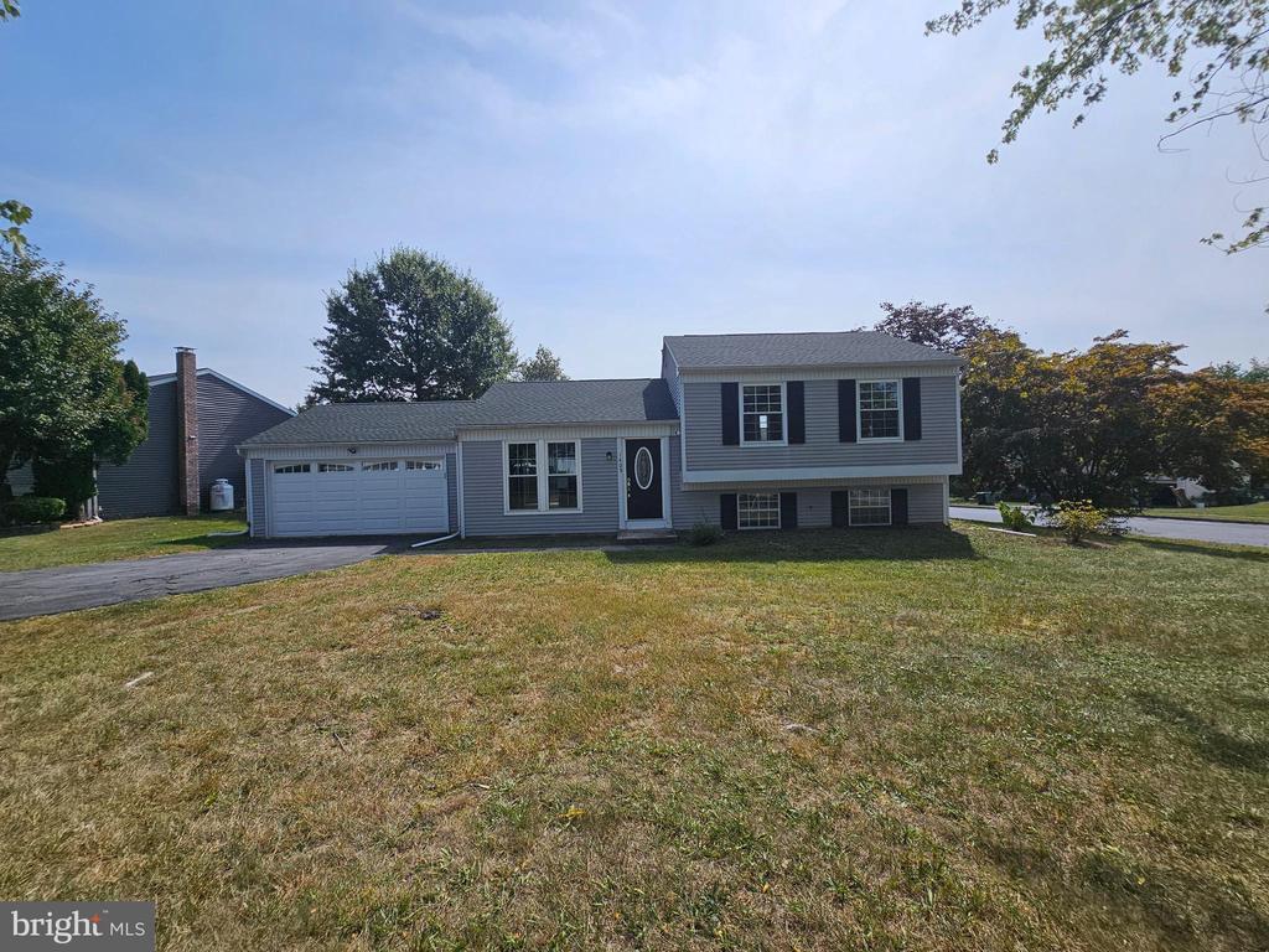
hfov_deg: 106.2
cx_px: 634
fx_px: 477
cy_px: 476
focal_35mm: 13
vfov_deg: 89.9
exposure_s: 1/4517
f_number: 2.2
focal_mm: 2.2
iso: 50
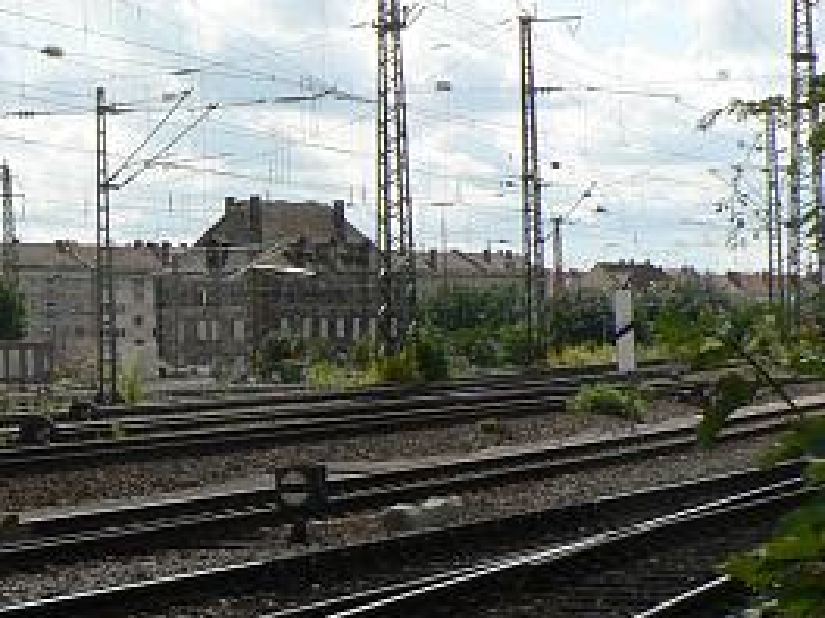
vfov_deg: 13.6
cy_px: 337
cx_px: -250
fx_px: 2598
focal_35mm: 109
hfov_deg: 17.0
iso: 80
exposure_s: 1/500
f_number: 5.6
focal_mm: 6
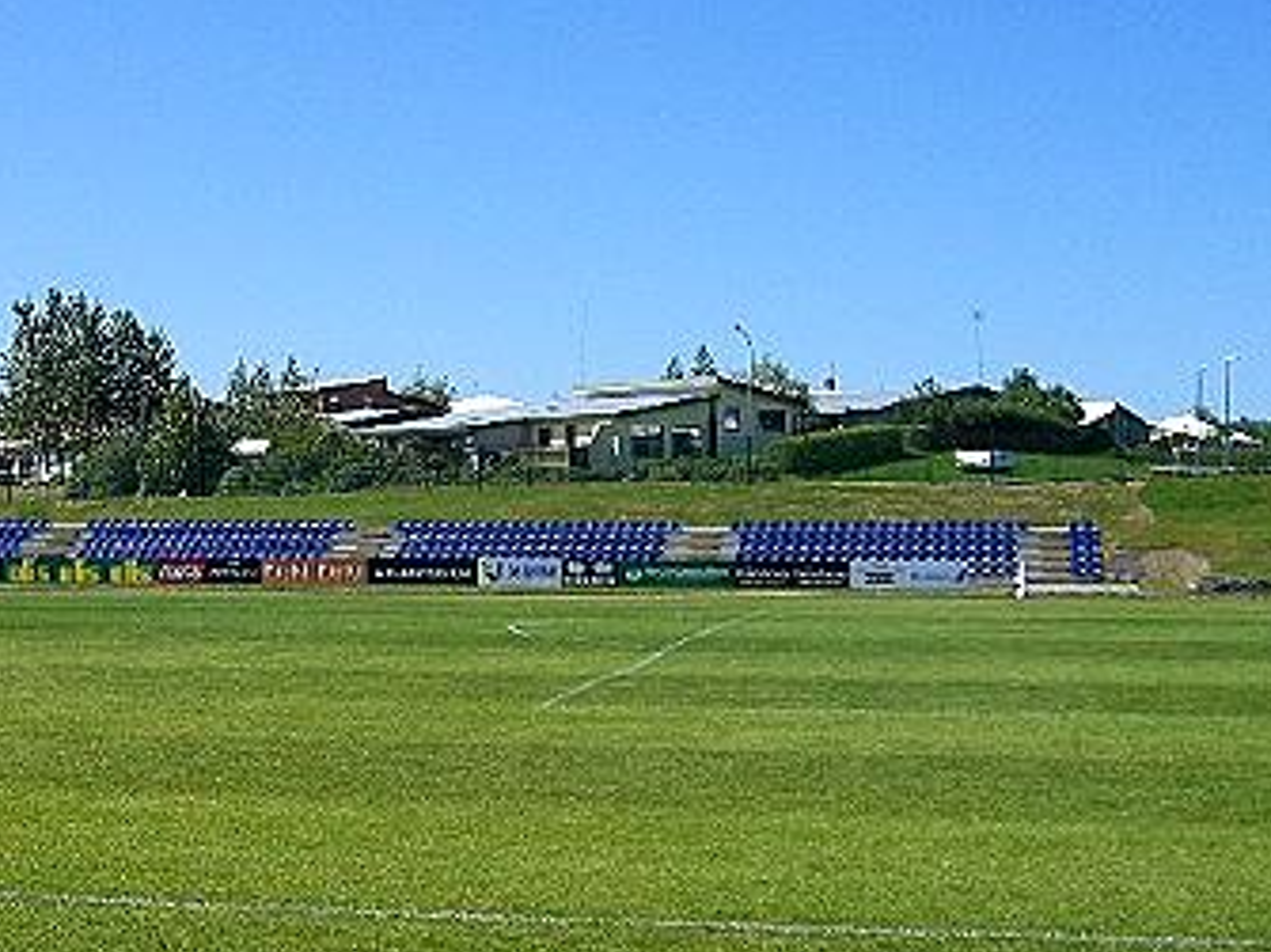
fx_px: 2496
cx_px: 250
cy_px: 425
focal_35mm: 68
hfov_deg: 28.0
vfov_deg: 21.6
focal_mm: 7.9
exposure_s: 1/250
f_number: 8
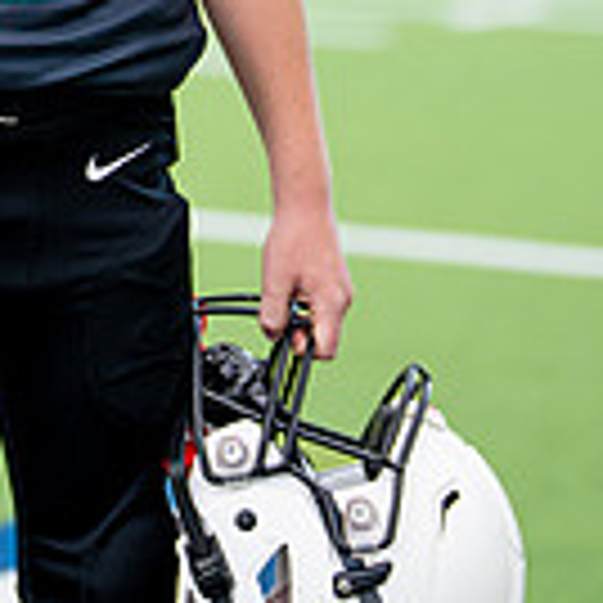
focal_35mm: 214
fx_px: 4218
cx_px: -55
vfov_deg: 8.0
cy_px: -340
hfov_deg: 8.1
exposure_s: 1/1600
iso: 100
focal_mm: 50
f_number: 1.2
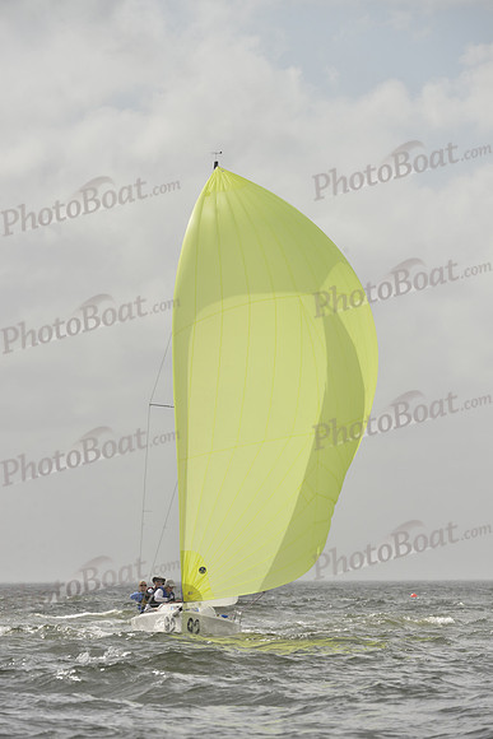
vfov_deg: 6.9
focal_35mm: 300
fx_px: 6158
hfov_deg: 4.6
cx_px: 246
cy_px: 370
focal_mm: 300
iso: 400
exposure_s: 1/1250
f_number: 10
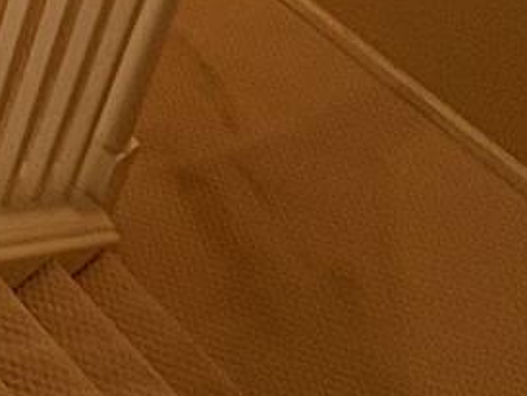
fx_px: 1249
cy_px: -686
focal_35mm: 82
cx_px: -579
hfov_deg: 16.7
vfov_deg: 12.1
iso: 160
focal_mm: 2.22
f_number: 2.2
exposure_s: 1/60
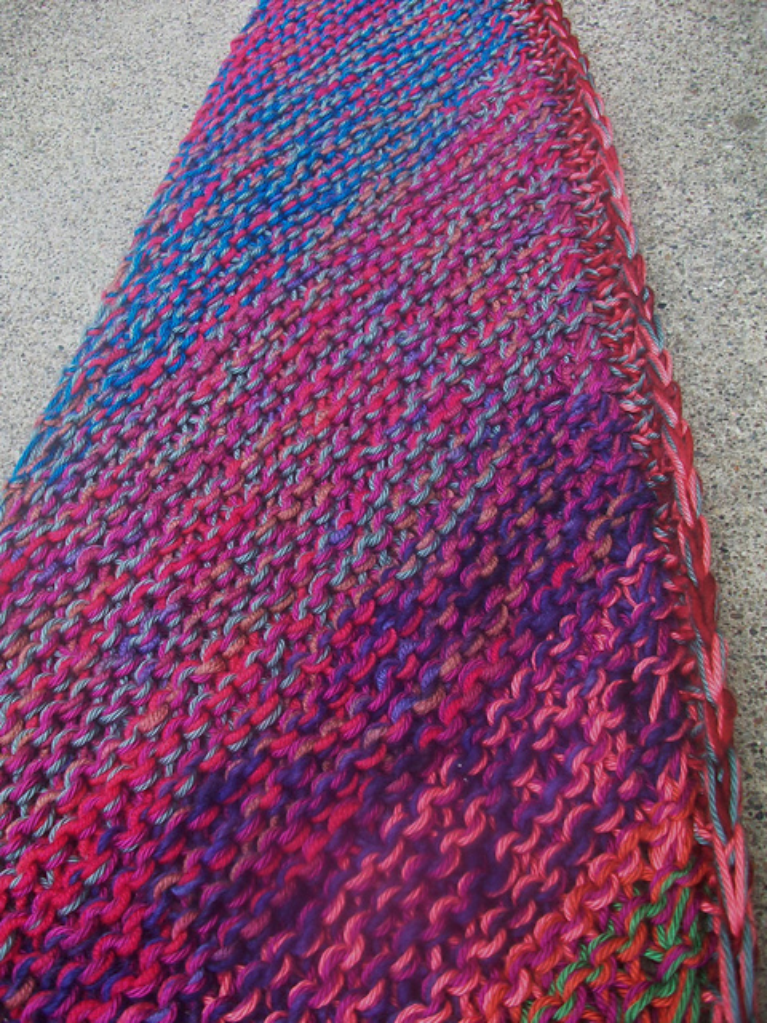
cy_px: 512
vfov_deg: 56.8
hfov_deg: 44.2
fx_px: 945
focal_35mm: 32
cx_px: 384
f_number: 2.8
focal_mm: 5.7
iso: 64
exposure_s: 1/80
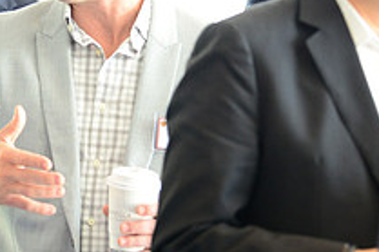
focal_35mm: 311
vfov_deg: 4.4
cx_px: 112
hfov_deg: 6.6
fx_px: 3271
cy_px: 48
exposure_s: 1/320
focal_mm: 112
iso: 1600
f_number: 2.8
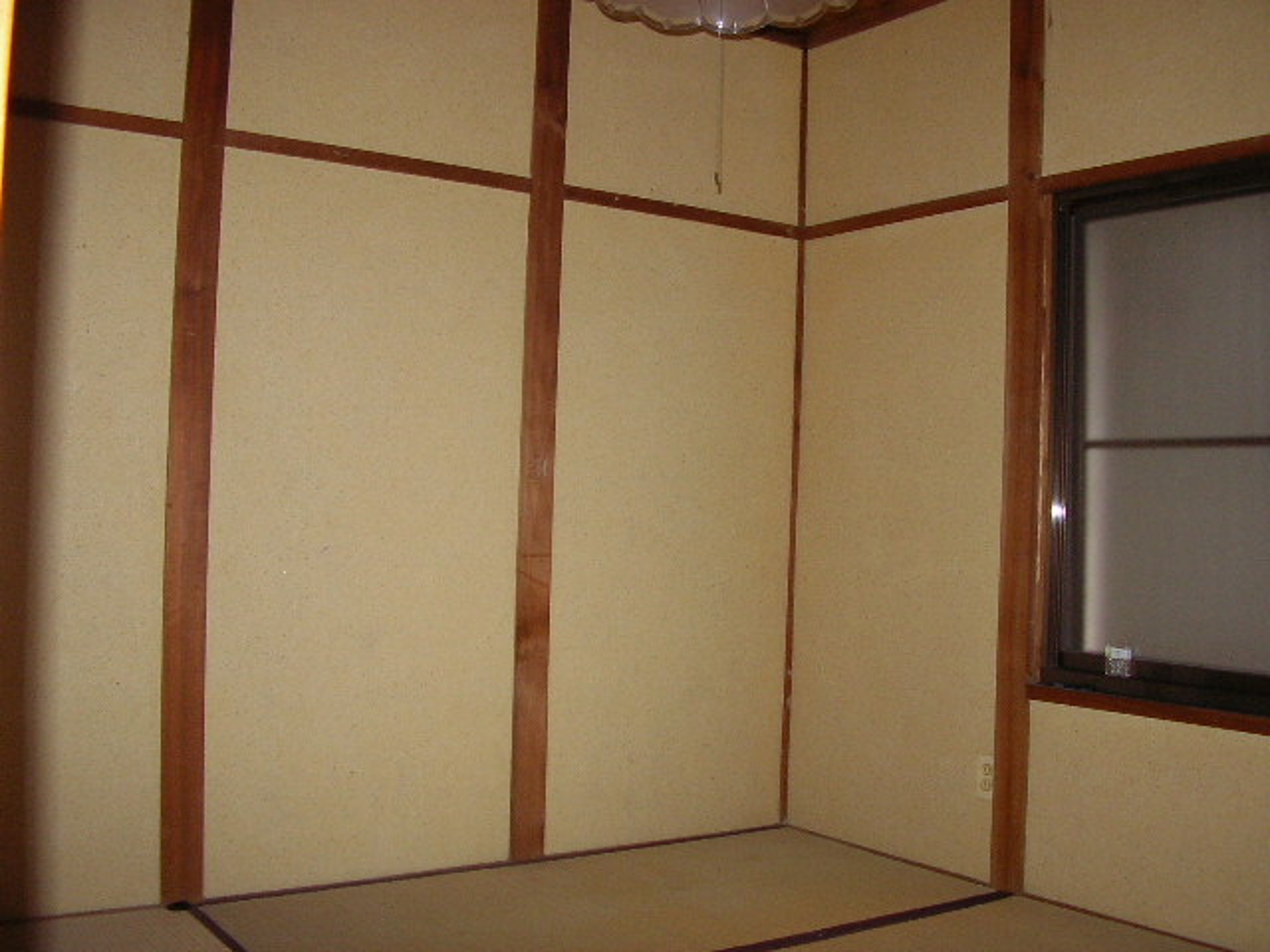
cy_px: 476
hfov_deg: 49.0
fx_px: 1394
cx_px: 635
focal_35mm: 38
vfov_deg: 37.7
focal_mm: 5.8
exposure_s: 1/30
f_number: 2.9
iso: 122
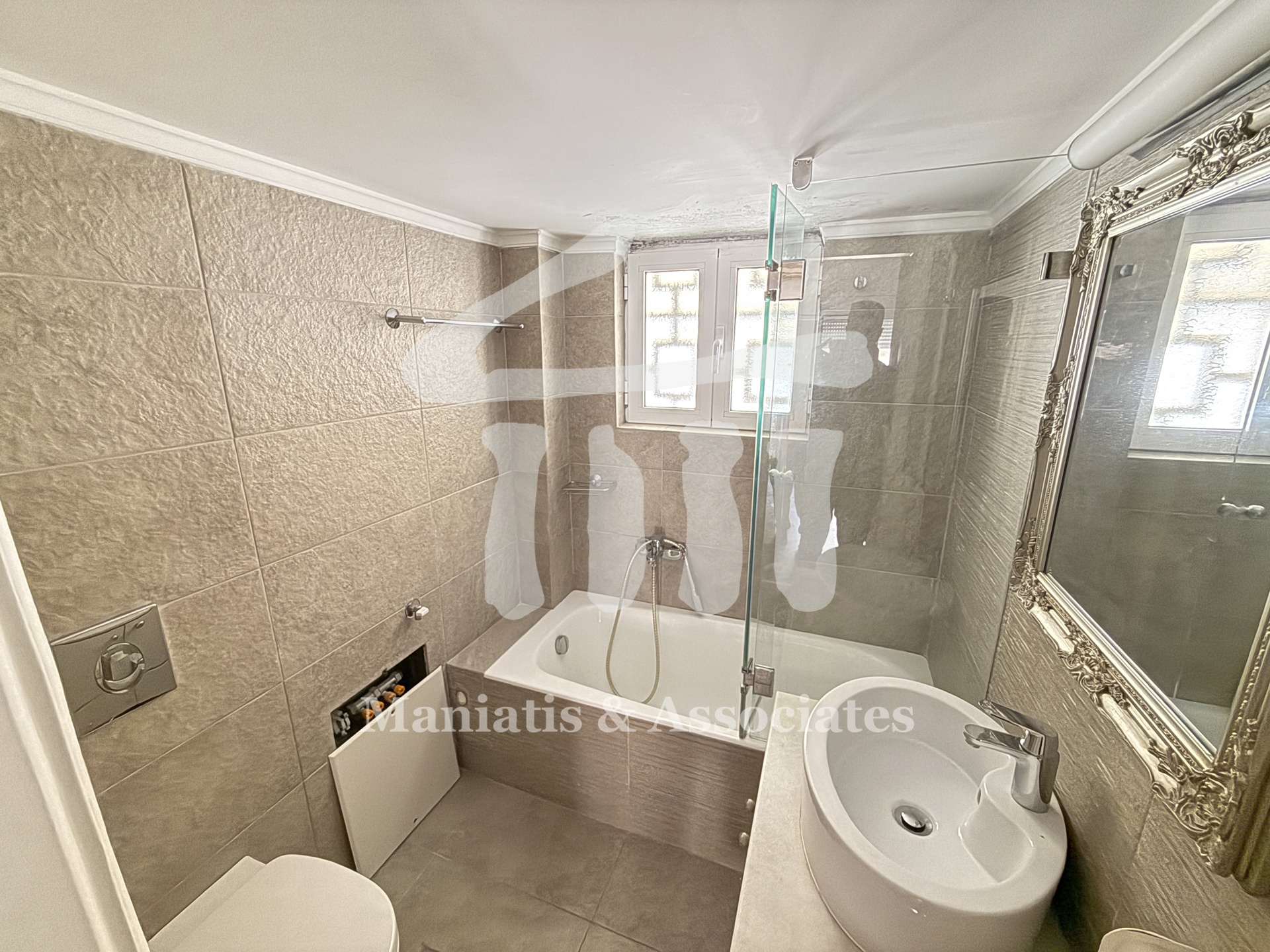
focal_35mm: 14
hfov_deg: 102.1
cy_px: 476
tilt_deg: -14.6
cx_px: 635
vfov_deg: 85.7
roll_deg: -0.5
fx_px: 514
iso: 800
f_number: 2.2
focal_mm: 2.22
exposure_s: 1/60
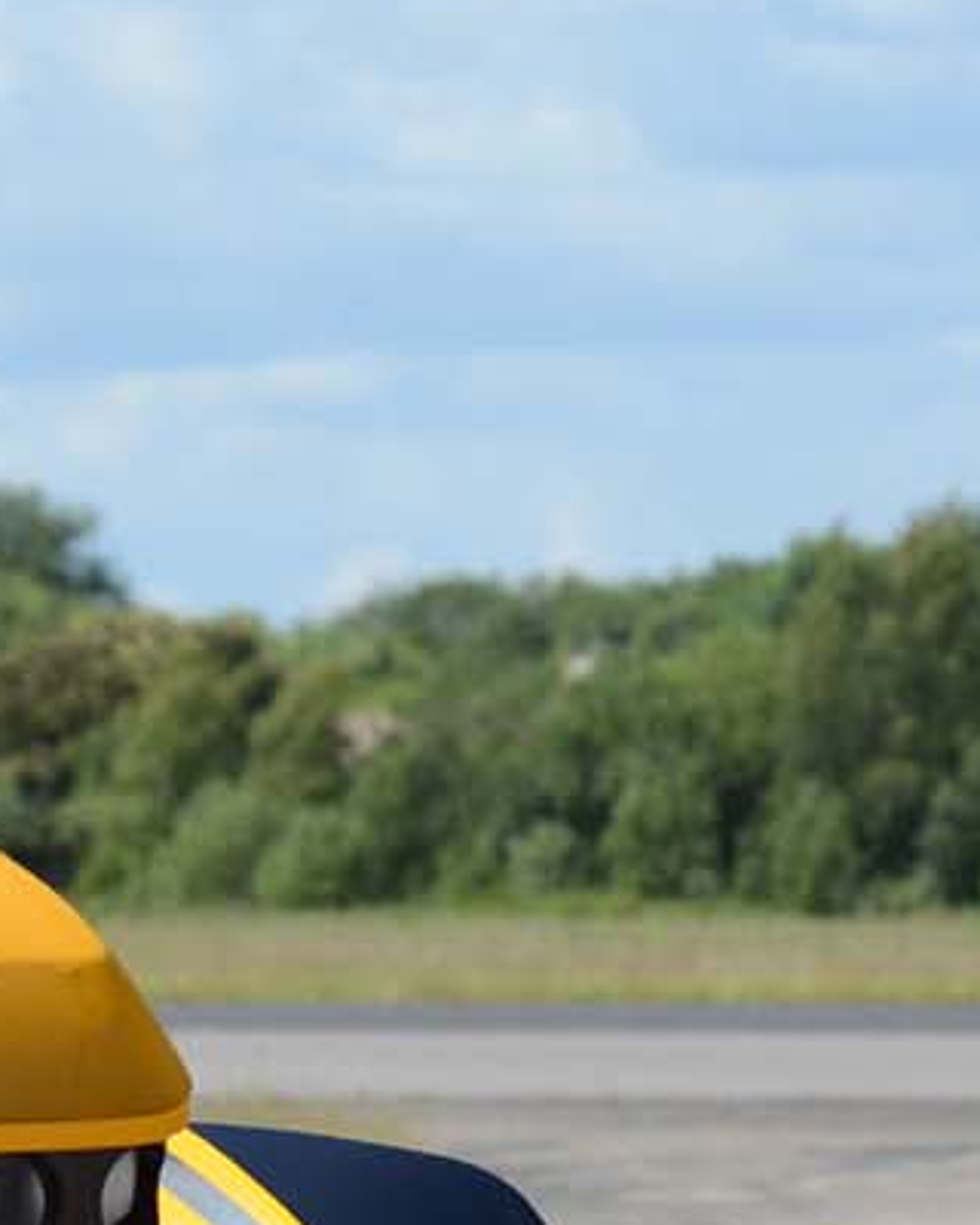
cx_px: -294
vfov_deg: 4.0
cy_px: 1104
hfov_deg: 3.2
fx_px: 17729
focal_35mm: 489
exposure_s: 1/800
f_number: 5.6
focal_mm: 98
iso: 125
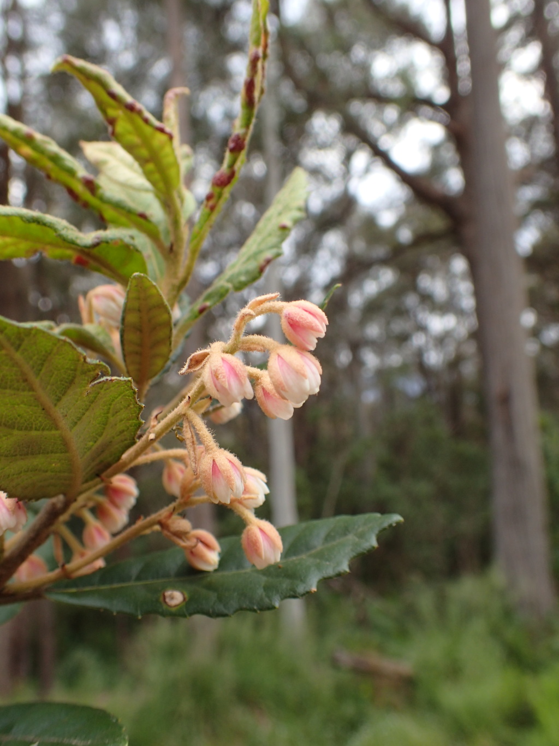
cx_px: 280
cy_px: 373
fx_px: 646
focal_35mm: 30
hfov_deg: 46.8
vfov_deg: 60.0
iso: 100
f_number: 3.2
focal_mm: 5.5
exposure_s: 1/160
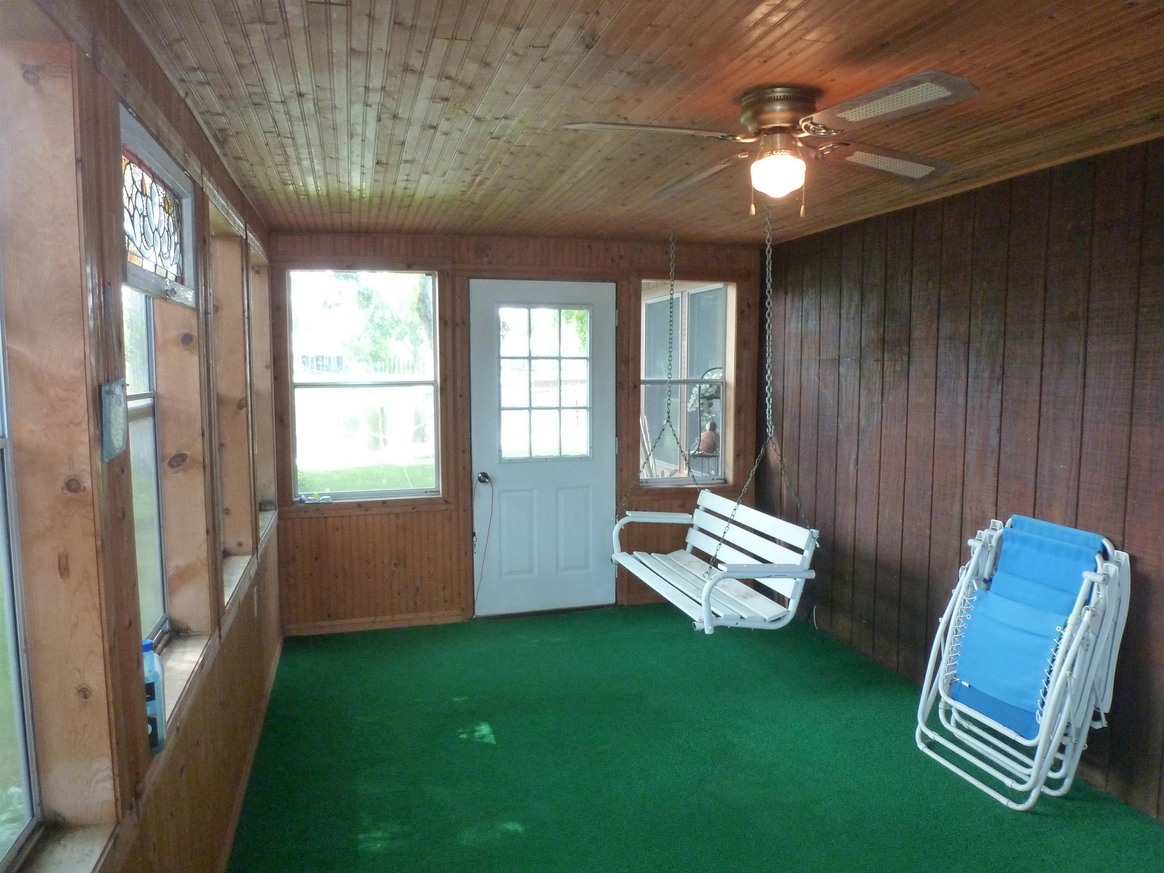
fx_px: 807
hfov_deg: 71.6
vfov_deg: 56.8
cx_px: 582
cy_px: 436
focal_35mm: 24
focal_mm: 4.3
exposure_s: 1/60
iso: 400
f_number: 3.3
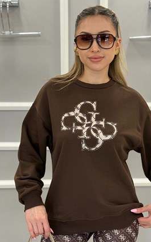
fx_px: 408
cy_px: 137
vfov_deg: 32.9
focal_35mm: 62
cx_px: 88
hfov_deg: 20.9
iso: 100
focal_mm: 6.76
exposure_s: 1/64
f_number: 1.78
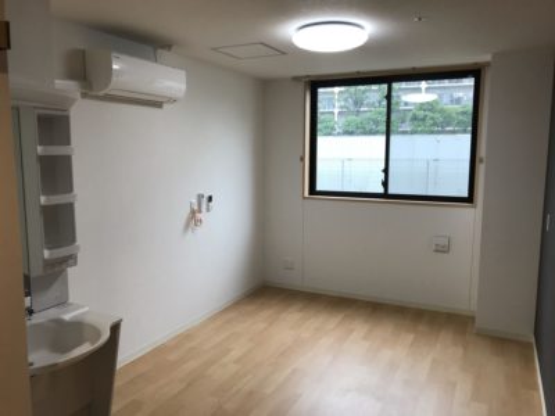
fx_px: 449
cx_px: 278
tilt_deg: -7.3
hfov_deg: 63.4
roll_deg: +0.3
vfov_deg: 49.7
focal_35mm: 28
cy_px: 208
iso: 40
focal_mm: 3.99
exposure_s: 1/100
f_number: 1.8
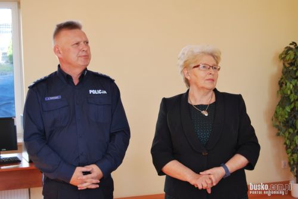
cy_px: 100
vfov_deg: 21.6
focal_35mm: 63
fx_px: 522
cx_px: 149
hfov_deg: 31.9
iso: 200
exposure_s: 1/30
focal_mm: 42
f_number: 5.3
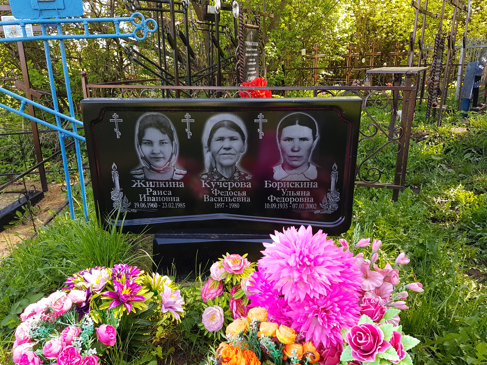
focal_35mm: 26
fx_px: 366
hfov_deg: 67.3
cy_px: 182
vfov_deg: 53.1
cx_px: 244
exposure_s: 1/128
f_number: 1.7
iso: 50
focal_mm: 4.2
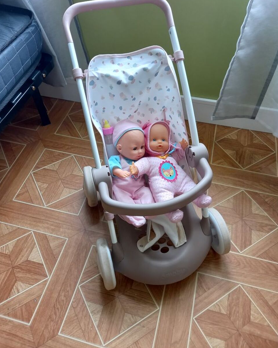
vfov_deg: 63.9
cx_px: 140
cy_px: 157
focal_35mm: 27
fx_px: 278
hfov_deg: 53.2
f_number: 2
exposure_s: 1/60
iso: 160
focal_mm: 4.6
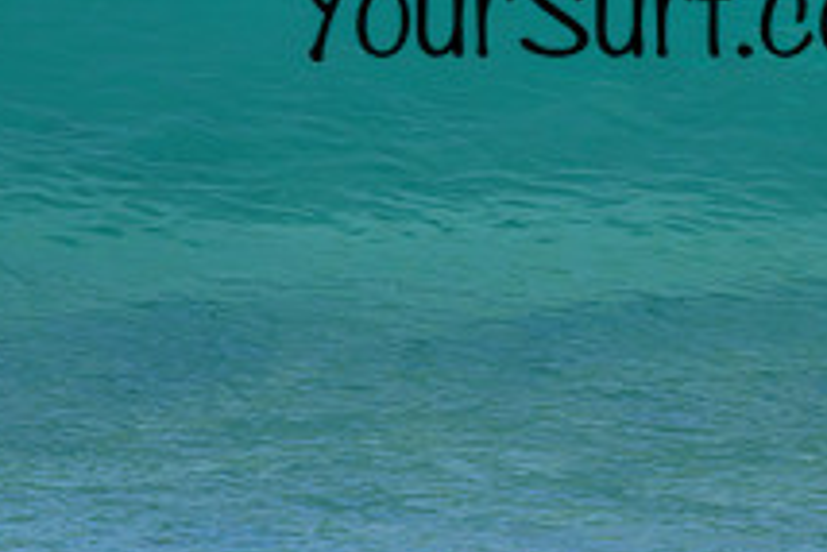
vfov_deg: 0.6
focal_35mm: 2428
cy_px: -300
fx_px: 55812
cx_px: 746
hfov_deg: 0.8
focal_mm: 660
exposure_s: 1/1250
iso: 1000
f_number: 11
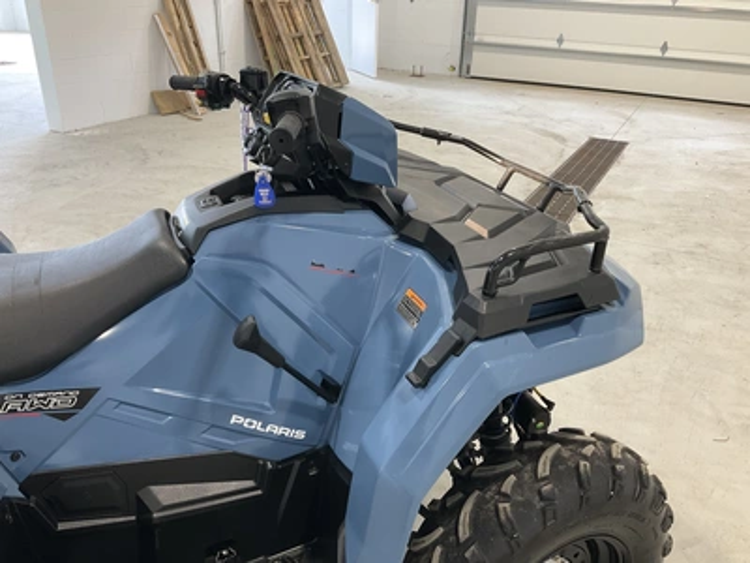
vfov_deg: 48.2
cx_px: 375
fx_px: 628
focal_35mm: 29
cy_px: 282
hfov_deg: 61.7
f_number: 1.8
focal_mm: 3
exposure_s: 1/83
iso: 64
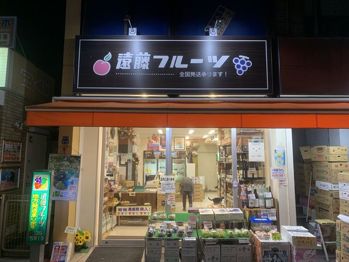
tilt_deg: +6.9
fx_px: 262
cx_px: 174
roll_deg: -1.2
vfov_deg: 53.1
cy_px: 131
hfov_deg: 67.3
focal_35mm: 26
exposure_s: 1/50
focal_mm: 4.25
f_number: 1.8
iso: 125
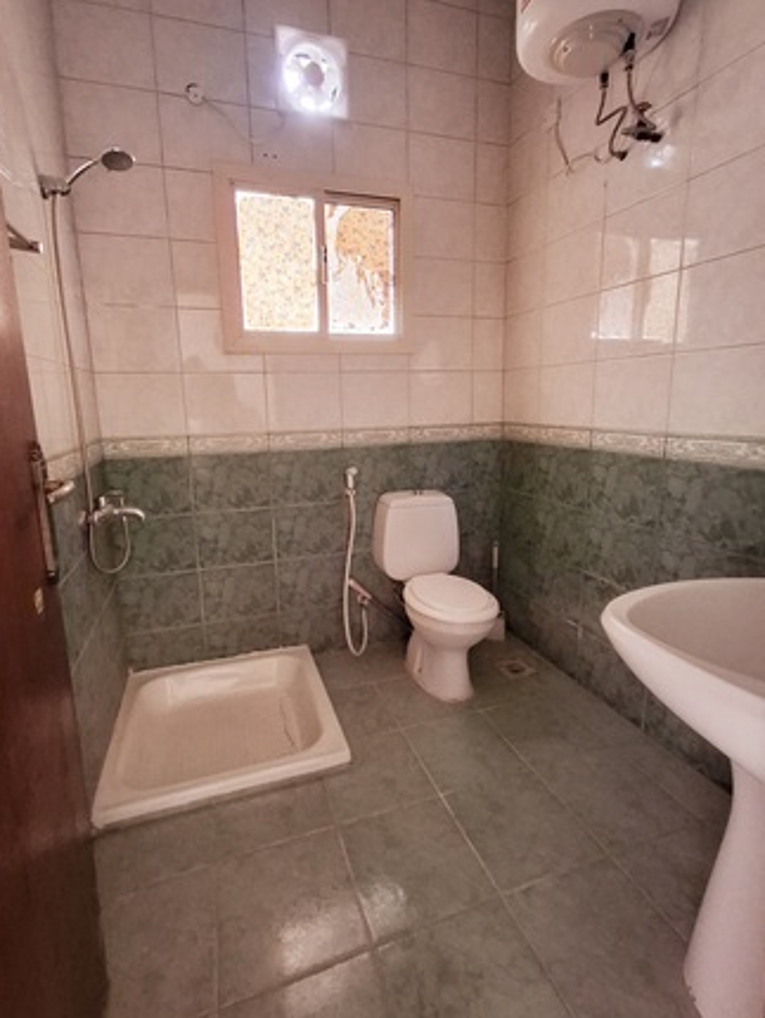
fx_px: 500
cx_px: 375
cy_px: 482
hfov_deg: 74.8
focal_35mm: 17
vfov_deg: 90.9
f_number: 2.2
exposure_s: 1/25
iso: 320
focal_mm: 1.64
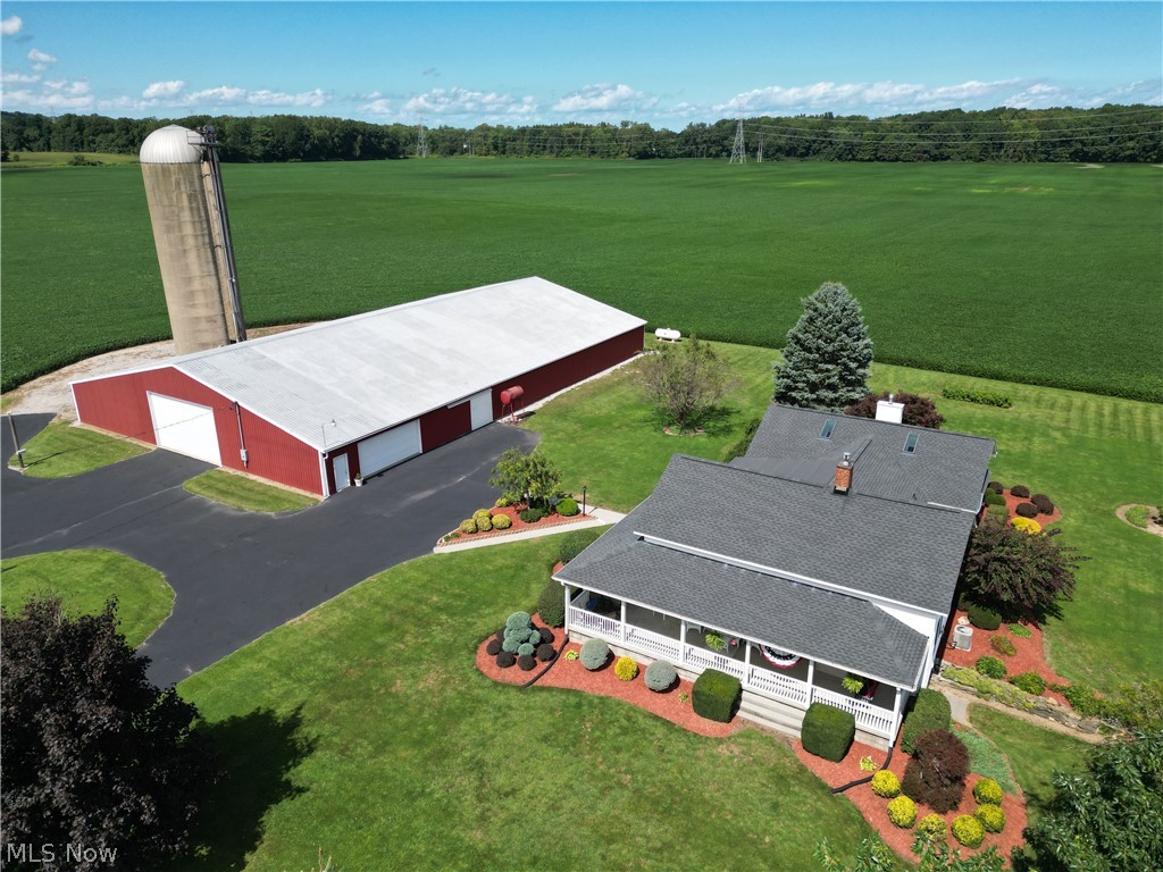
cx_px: 582
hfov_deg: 71.6
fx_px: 806
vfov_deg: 56.8
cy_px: 436
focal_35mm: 24
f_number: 1.7
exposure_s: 1/3200
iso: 130
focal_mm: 6.72
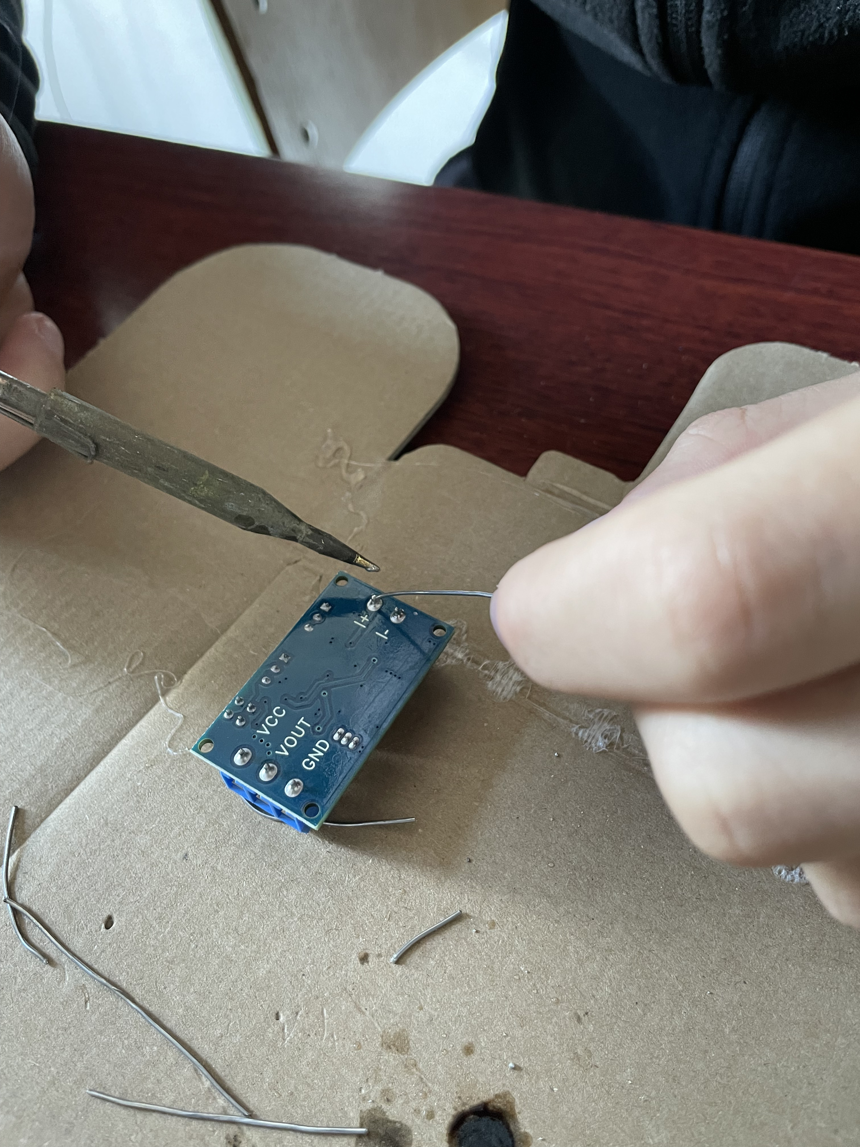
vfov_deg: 67.3
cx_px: 430
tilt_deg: -52.2
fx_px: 861
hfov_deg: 53.1
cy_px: 574
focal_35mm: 26
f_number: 1.6
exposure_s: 1/40
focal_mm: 4.2
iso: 320
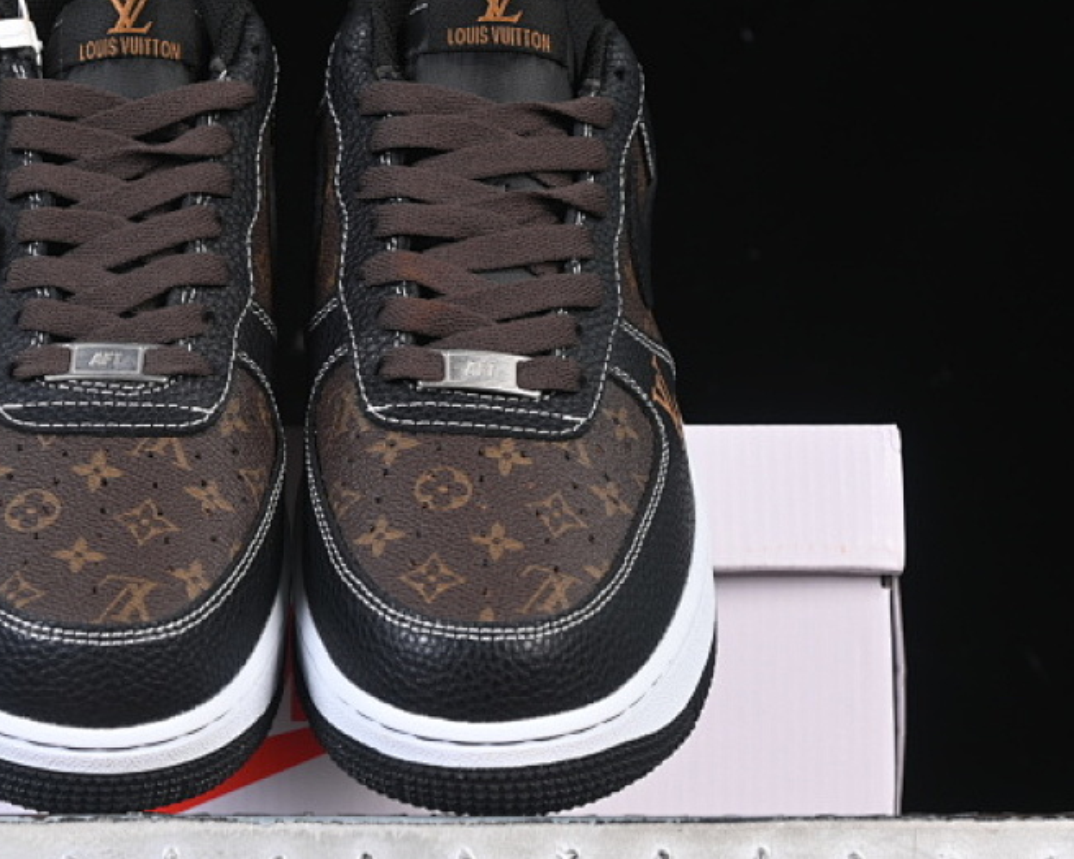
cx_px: 284
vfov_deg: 13.3
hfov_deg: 16.5
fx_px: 3687
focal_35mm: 116
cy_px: 448
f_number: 6.3
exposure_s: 1/60
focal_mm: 50
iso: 160
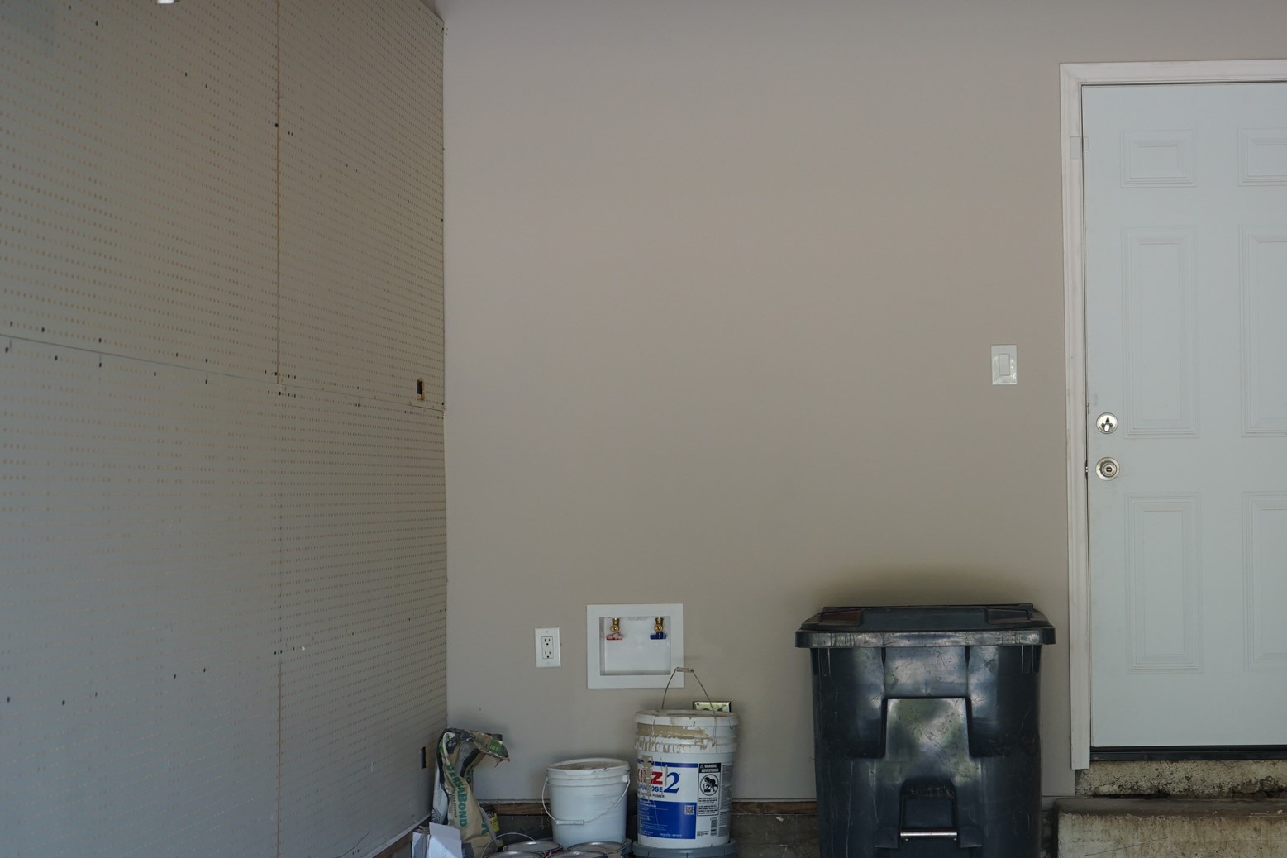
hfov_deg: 33.1
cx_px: 858
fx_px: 2145
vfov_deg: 22.6
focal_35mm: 60
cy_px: 461
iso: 500
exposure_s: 1/160
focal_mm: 43
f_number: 4.5
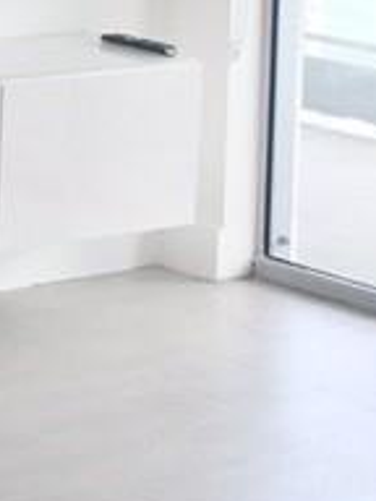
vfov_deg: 12.5
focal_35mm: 155
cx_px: -253
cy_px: -47
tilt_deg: -7.0
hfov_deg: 9.2
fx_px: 2245
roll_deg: -1.5
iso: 32
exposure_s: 1/120
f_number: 2.2
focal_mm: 4.15
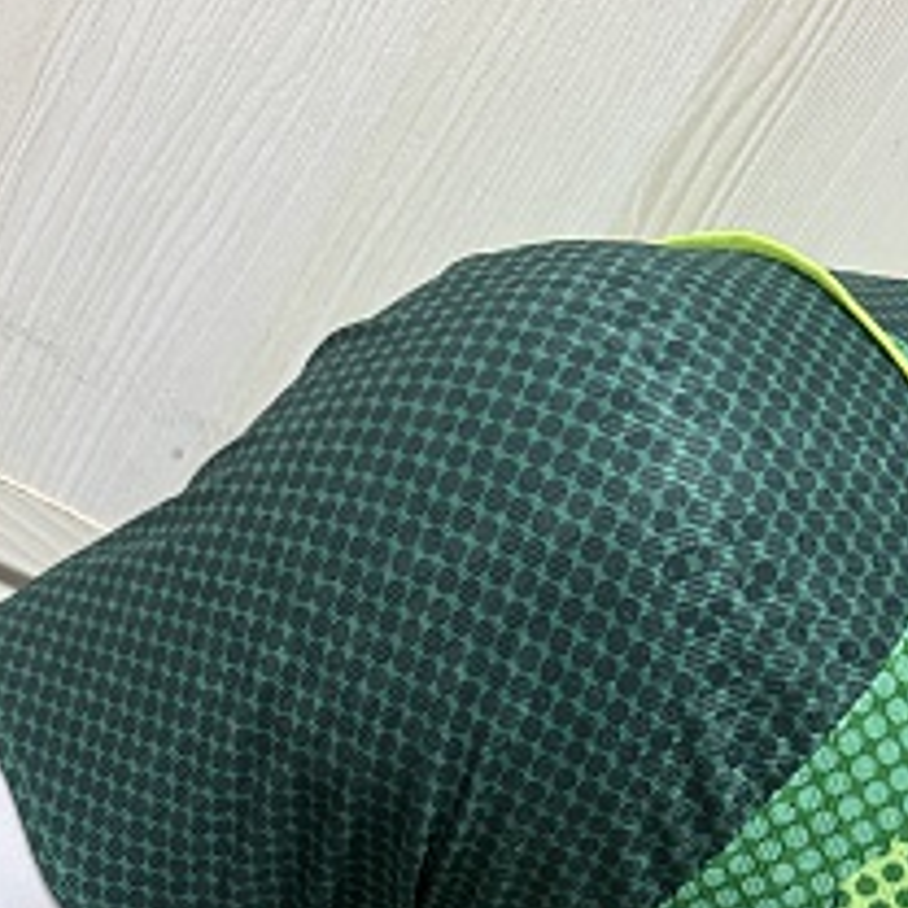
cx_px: 369
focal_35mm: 51
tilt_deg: -20.3
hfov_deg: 33.3
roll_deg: -34.2
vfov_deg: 29.8
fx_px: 1514
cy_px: 1013
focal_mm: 6.76
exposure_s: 1/60
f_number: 1.78
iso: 320
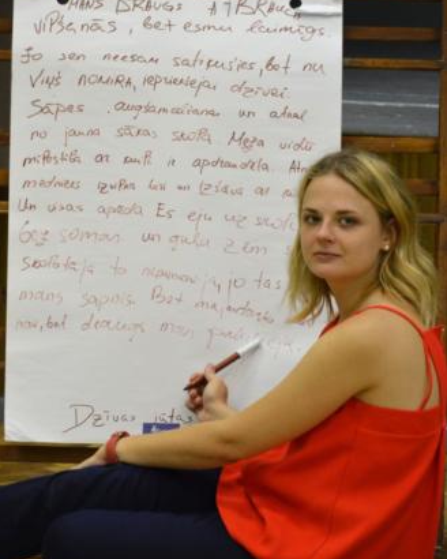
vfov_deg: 7.3
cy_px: 303
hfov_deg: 5.8
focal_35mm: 266
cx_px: 223
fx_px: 4392
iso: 1400
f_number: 5
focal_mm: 155
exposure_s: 1/125
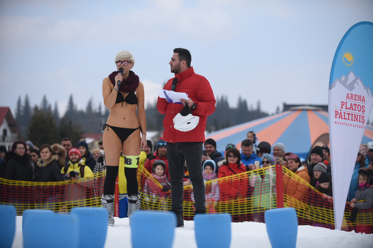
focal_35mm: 105
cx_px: 186
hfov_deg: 19.5
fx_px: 1088
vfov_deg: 13.0
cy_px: 124
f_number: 2.8
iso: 100
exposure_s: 1/1250
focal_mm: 105
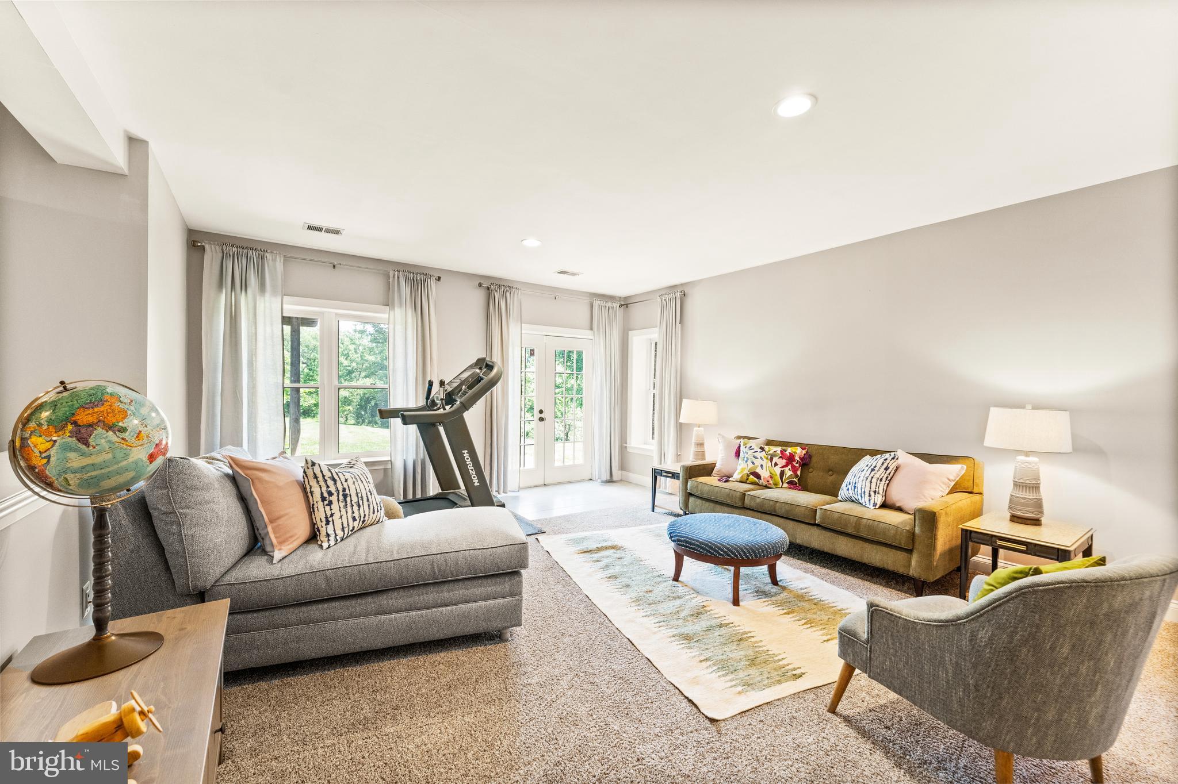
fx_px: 458
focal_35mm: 14
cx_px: 589
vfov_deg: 81.2
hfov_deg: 104.3
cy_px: 392
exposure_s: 1/6
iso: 1000
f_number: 8
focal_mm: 14
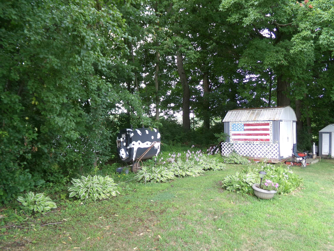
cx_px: 167
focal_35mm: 28
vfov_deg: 49.7
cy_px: 126
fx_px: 270
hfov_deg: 63.4
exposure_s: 1/70
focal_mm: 5
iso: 100
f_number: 3.8
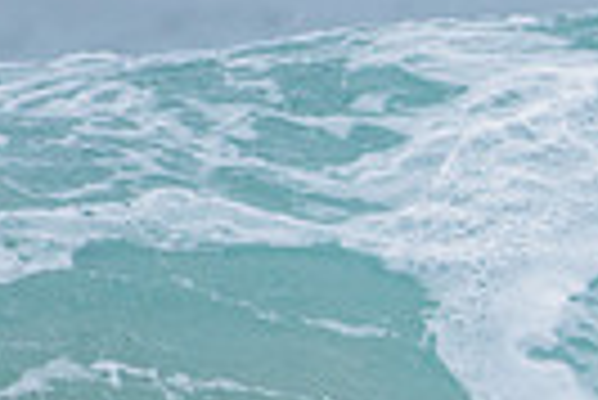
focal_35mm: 2667
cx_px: 1341
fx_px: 44350
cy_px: 597
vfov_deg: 0.5
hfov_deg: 0.8
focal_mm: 500
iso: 450
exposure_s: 1/2000
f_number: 5.6
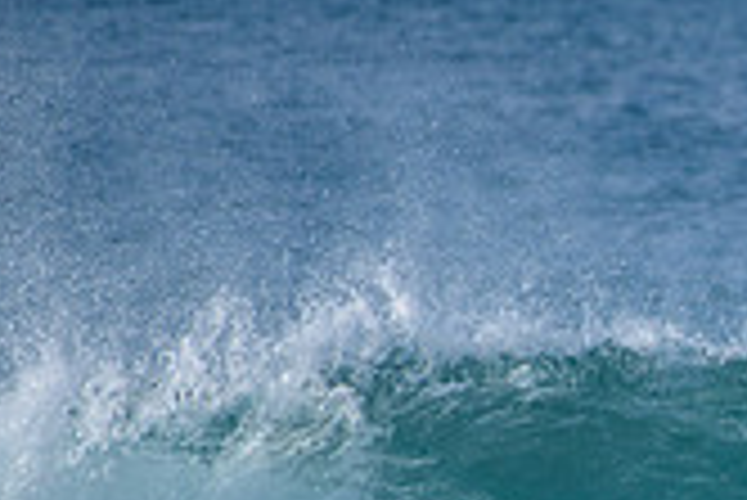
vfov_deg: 0.8
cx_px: 1233
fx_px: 37382
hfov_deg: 1.1
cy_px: 714
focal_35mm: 1800
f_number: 5.6
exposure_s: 1/2000
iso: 360
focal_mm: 500
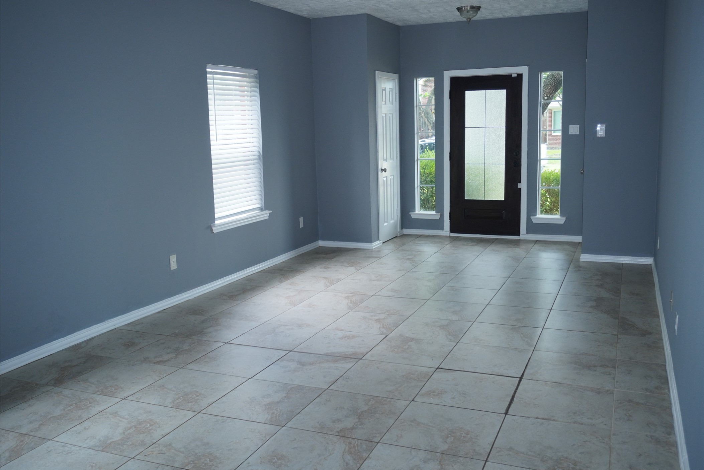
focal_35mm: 33
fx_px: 636
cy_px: 232
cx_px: 363
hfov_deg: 57.9
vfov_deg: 40.5
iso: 400
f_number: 4
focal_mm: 21
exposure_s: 1/60
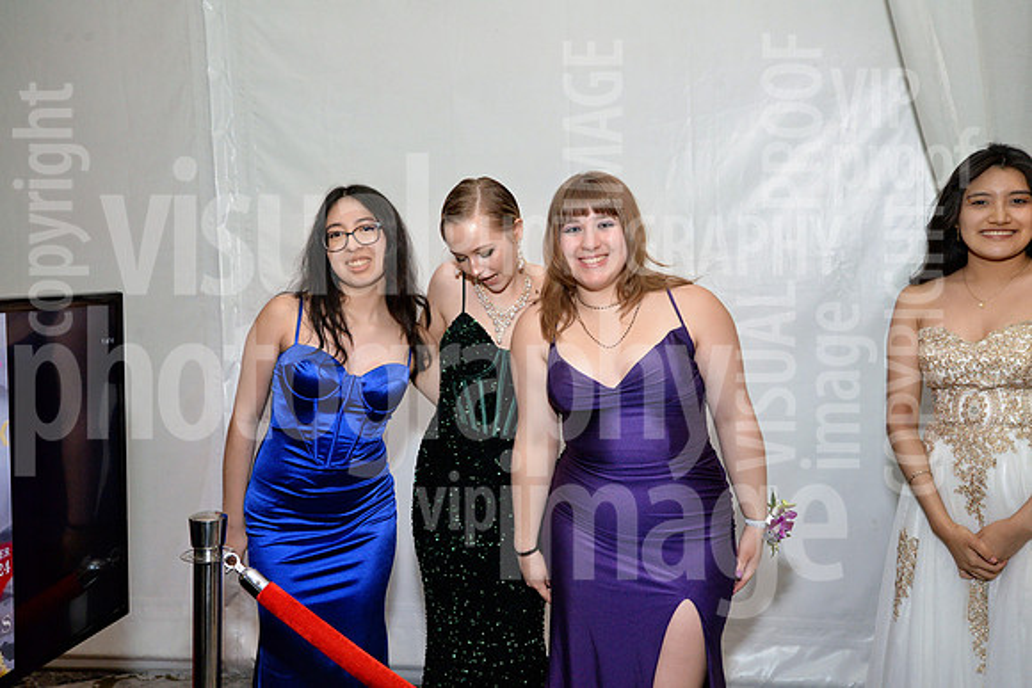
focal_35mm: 35
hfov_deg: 54.4
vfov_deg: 37.9
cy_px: 344
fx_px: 1004
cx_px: 516
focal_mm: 35
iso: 3200
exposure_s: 1/125
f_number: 7.1
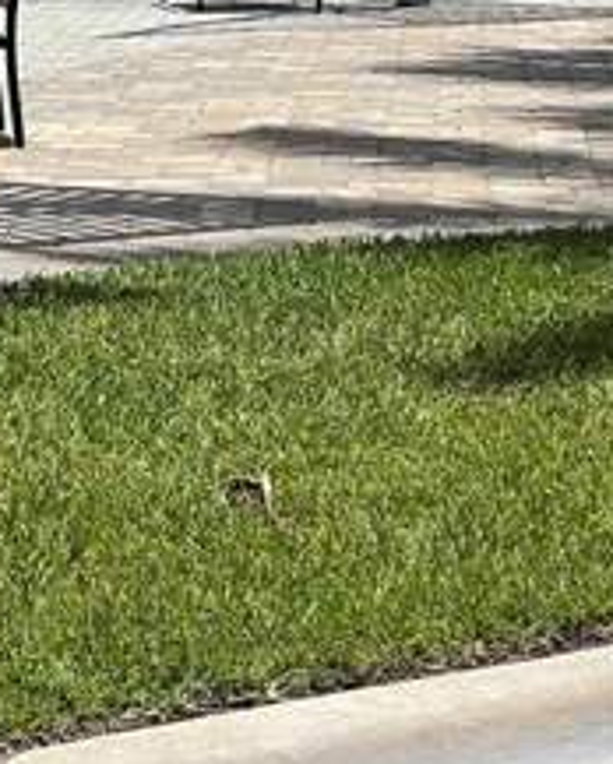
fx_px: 4167
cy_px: -292
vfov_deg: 10.2
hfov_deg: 8.3
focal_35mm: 184
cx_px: -215
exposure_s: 1/1292
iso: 20
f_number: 2.2
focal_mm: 7.5
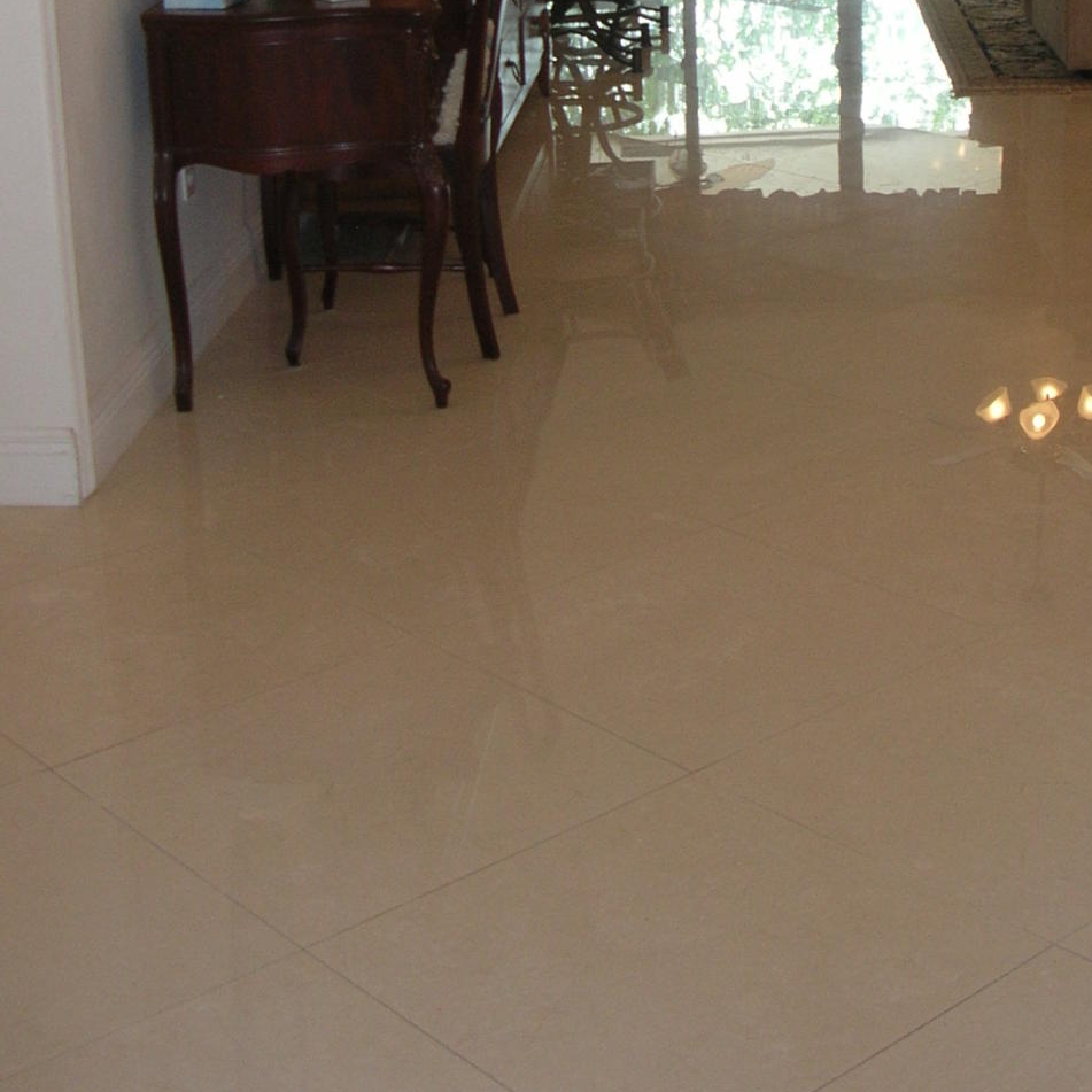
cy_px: 59
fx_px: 2320
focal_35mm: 65
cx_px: 785
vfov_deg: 25.5
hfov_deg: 26.2
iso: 72
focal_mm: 5.8
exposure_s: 1/30
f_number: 2.8
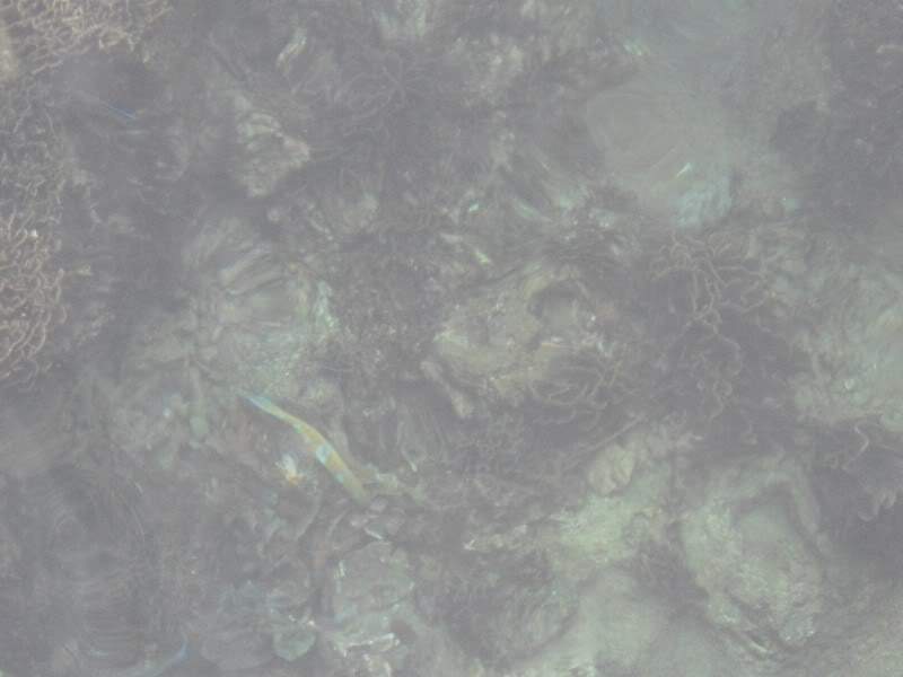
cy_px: 338
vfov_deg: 14.1
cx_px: 452
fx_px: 2739
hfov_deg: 18.7
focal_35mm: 105
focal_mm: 18.8
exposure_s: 1/160
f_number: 5.9
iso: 200
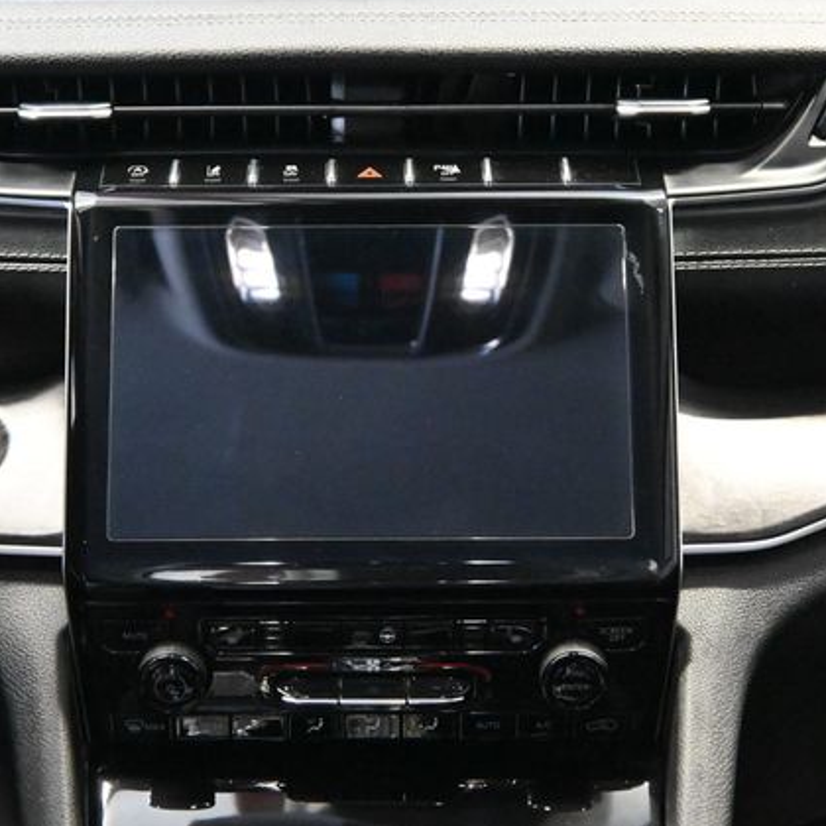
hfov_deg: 17.9
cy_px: 409
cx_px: 374
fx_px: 2619
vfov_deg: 17.9
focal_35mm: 97
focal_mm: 50
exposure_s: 1/25
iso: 12800
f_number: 6.3
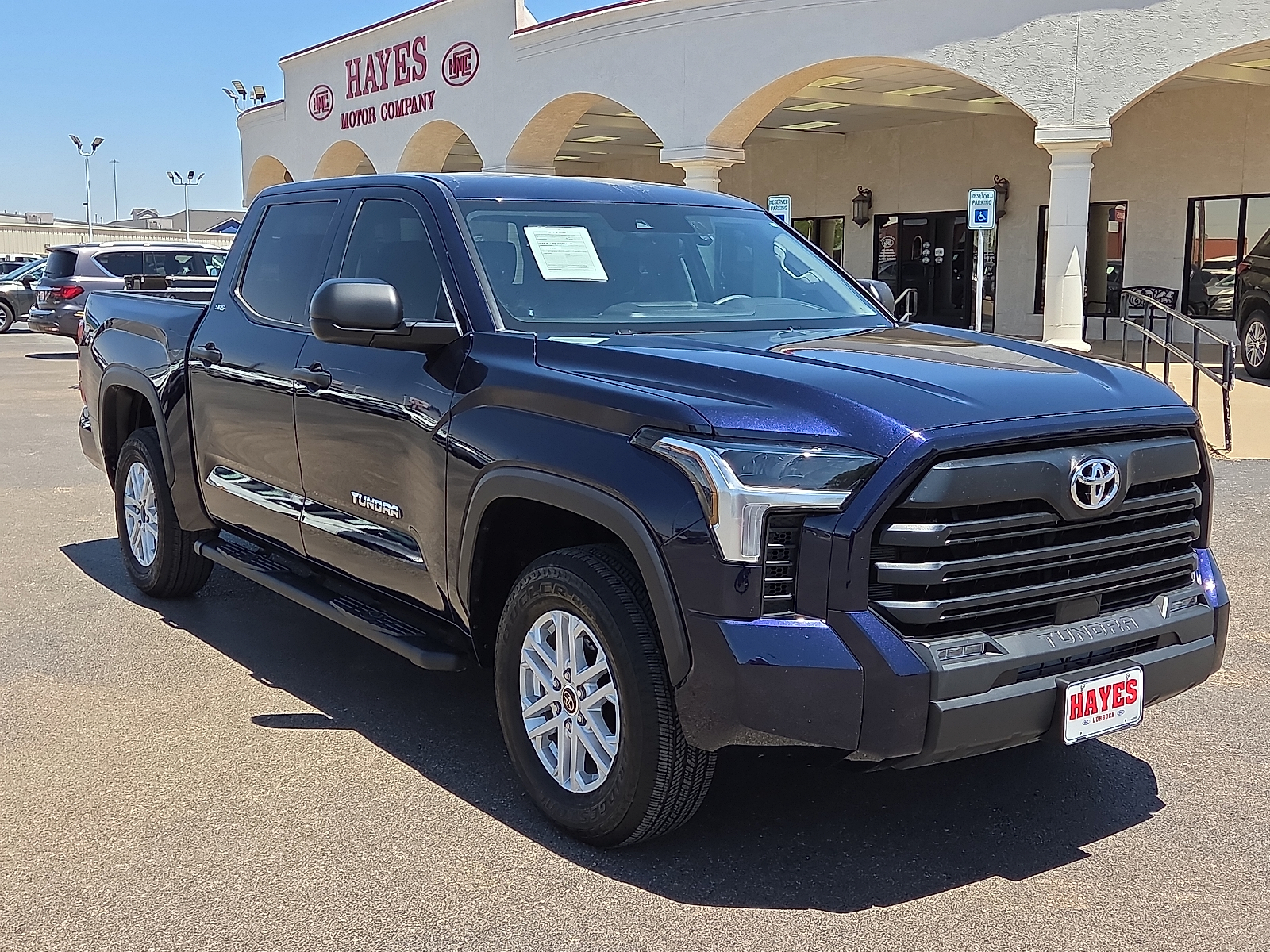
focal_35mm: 39
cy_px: 476
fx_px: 1431
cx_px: 635
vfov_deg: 36.8
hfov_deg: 47.9
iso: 25
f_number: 1.8
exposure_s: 1/1111
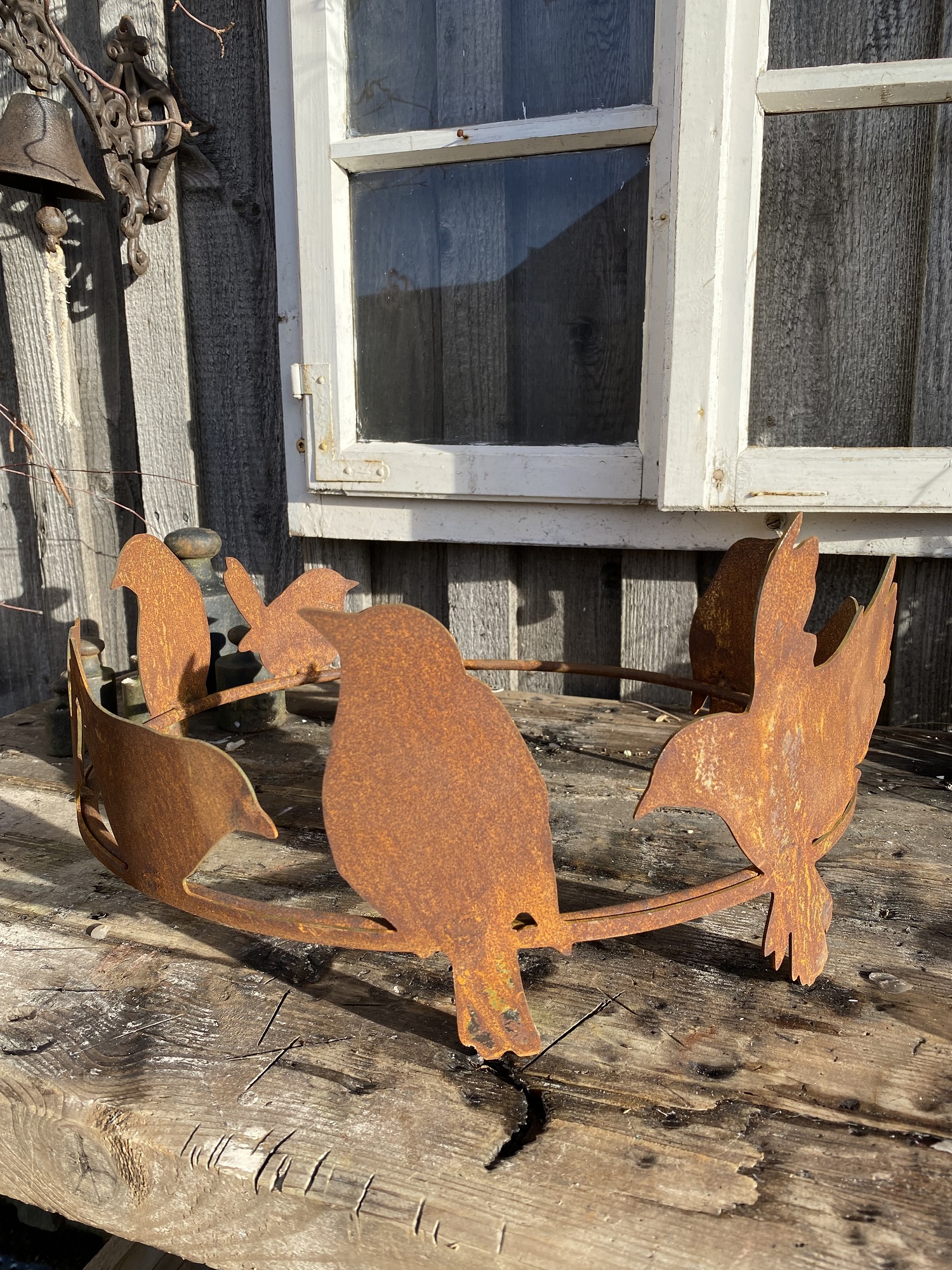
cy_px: 635
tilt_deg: -12.7
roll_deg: +1.3
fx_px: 953
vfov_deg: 67.3
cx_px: 476
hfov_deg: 53.1
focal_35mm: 26
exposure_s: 1/1025
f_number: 1.8
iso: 32
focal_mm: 4.25
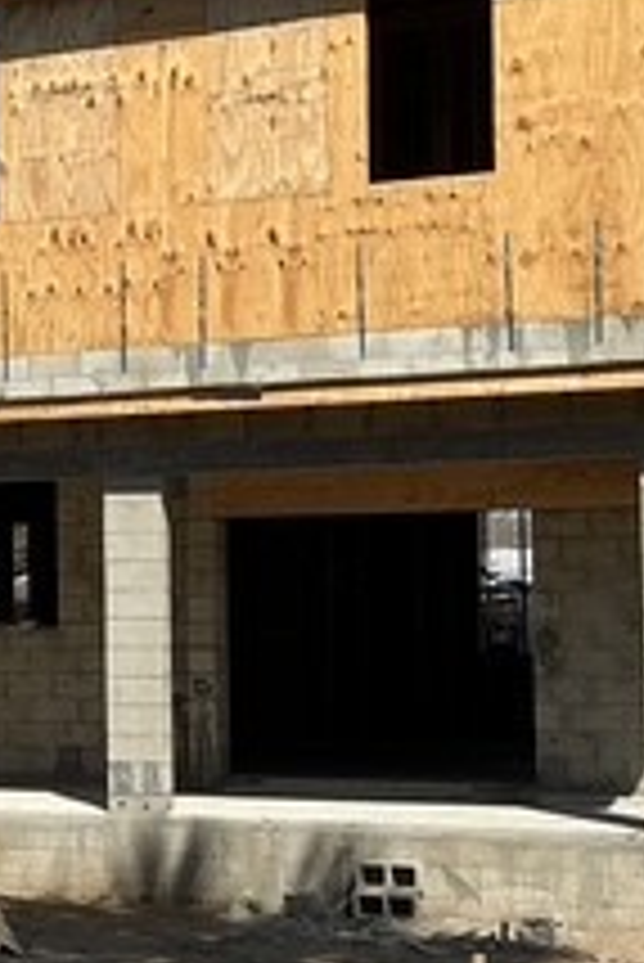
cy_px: 522
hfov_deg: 14.1
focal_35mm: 90
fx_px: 2411
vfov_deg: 22.6
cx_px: -351
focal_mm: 3
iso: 25
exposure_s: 1/2801
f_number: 1.8
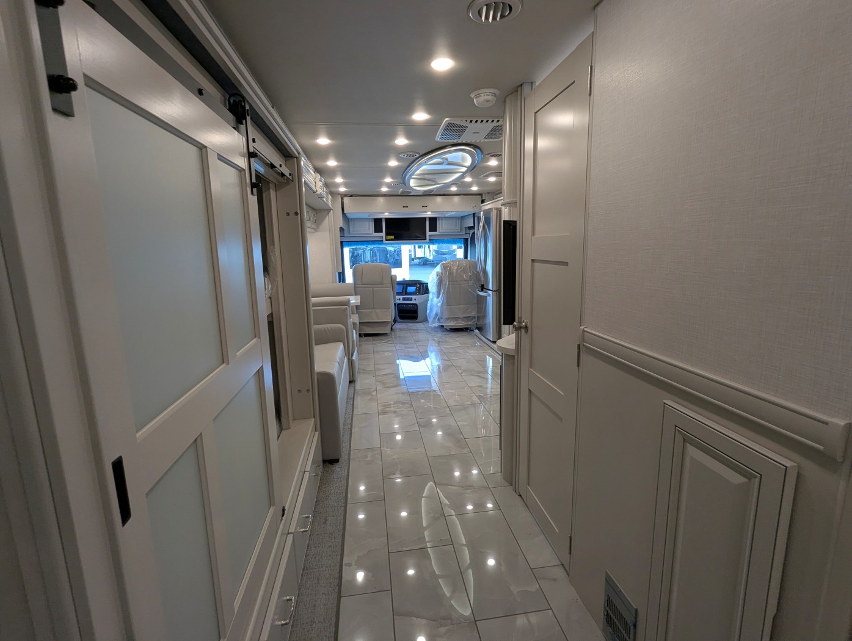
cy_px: 320
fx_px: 394
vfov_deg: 78.2
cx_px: 426
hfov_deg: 94.4
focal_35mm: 16
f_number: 2.2
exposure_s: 1/53.7
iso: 89
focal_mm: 2.35
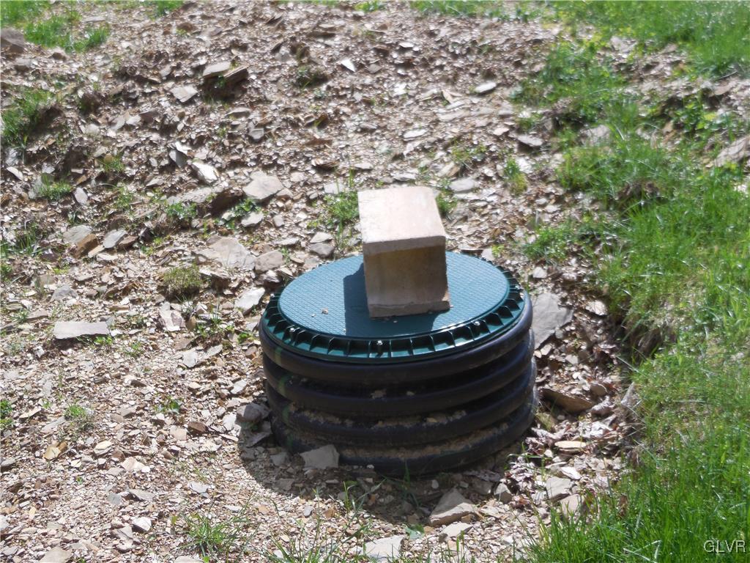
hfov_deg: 29.4
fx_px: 1430
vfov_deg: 22.3
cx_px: 375
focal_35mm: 66
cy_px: 282
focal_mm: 10.9
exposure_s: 1/500
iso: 125
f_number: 4.2
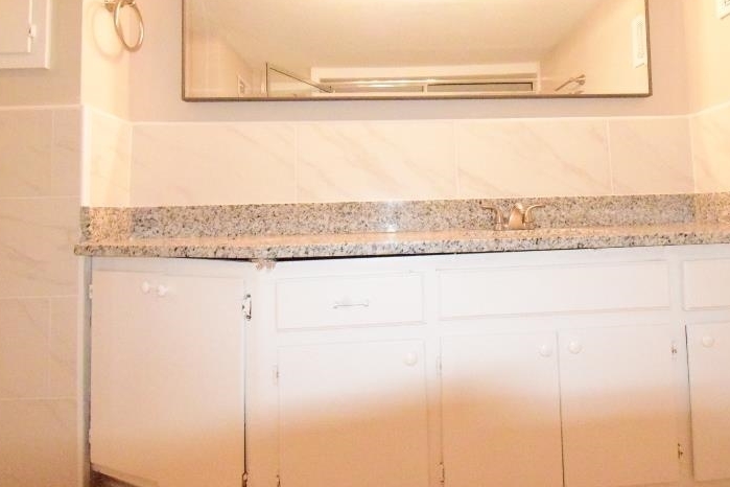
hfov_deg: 78.1
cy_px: 192
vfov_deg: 56.7
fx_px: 446
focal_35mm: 22
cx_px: 419
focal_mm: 10
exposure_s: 1/200
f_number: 13
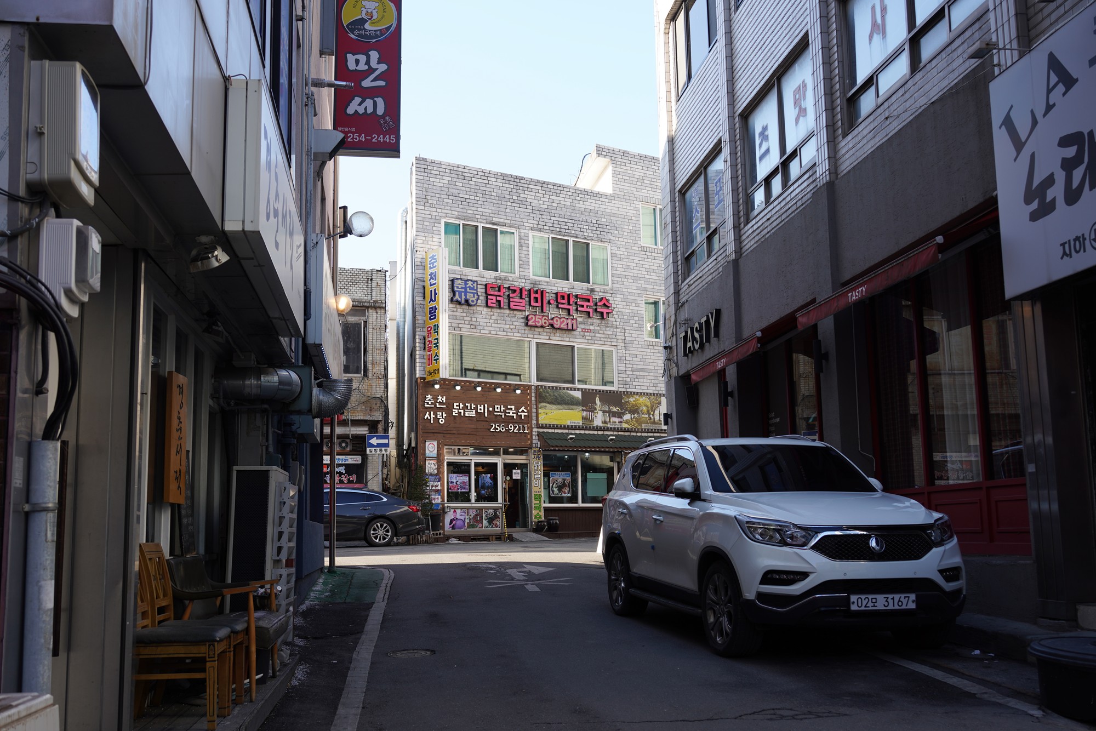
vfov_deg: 36.0
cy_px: 366
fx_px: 1127
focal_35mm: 37
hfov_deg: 51.9
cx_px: 548
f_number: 6.3
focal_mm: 37
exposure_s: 1/100
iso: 100
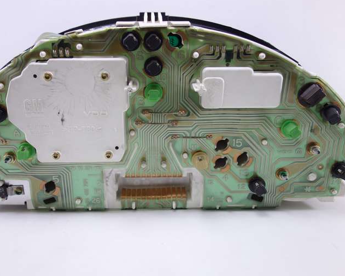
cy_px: 137
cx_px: 154
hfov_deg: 55.5
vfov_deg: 45.8
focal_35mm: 32
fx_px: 327
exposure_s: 1/100
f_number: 2
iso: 125
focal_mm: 10.4
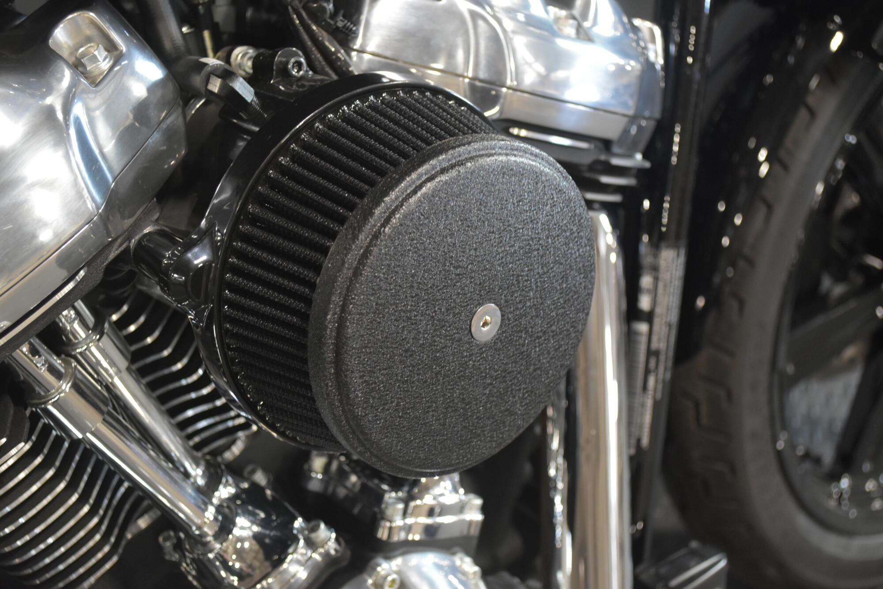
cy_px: 294
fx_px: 1399
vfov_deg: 23.8
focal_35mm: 57
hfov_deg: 35.0
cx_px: 442
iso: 1600
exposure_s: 1/15
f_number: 5
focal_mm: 38
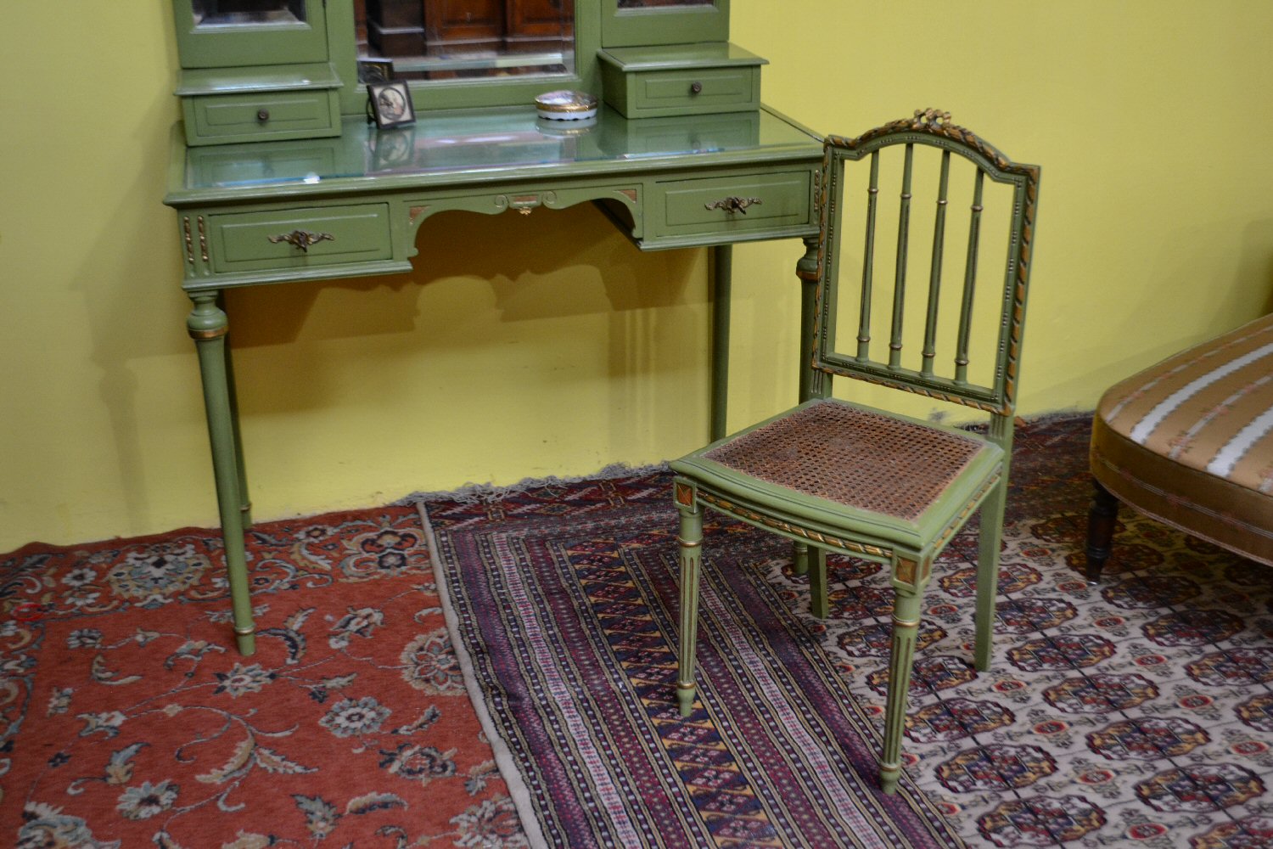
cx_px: 636
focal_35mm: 39
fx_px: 1379
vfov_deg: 34.2
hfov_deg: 49.6
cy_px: 424
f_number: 4.2
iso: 1000
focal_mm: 26
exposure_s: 1/60
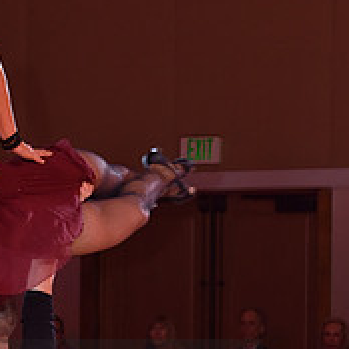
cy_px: 407
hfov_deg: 5.9
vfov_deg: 5.9
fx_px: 3376
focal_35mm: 296
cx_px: -11
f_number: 5
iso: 1600
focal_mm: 105
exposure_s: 1/250
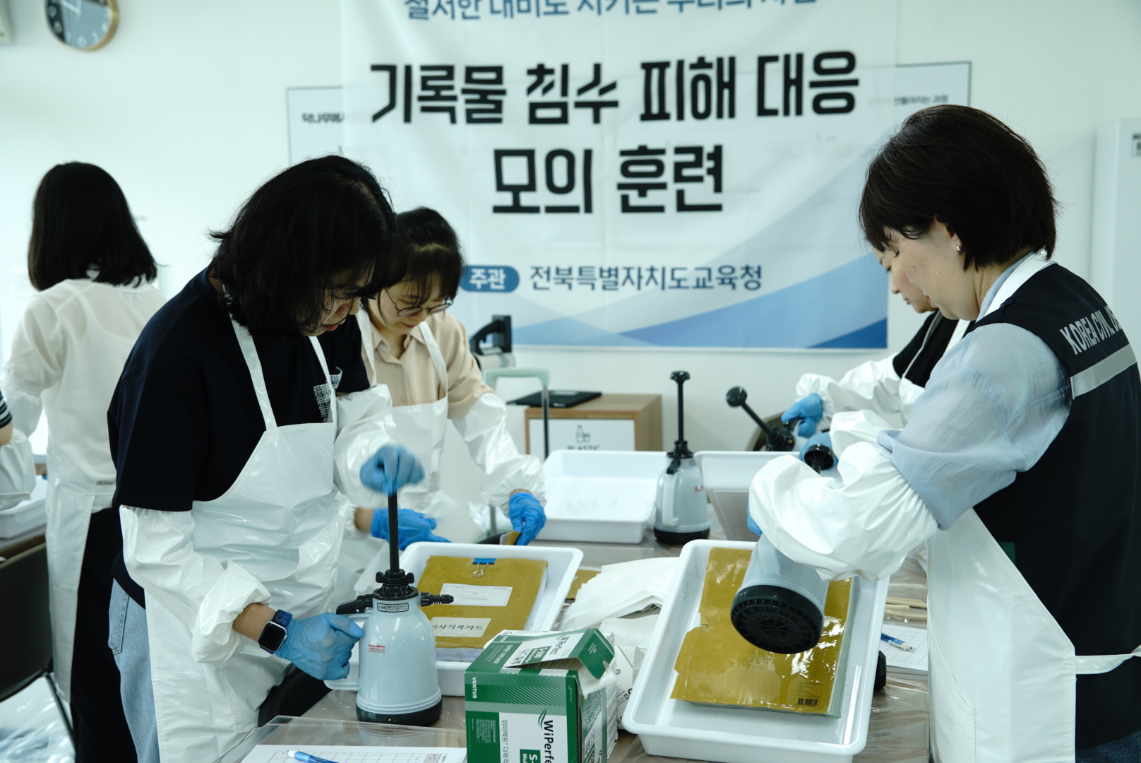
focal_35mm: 45
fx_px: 1427
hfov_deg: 43.6
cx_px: 570
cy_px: 382
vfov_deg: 29.9
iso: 200
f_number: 3.5
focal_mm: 30
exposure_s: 1/80
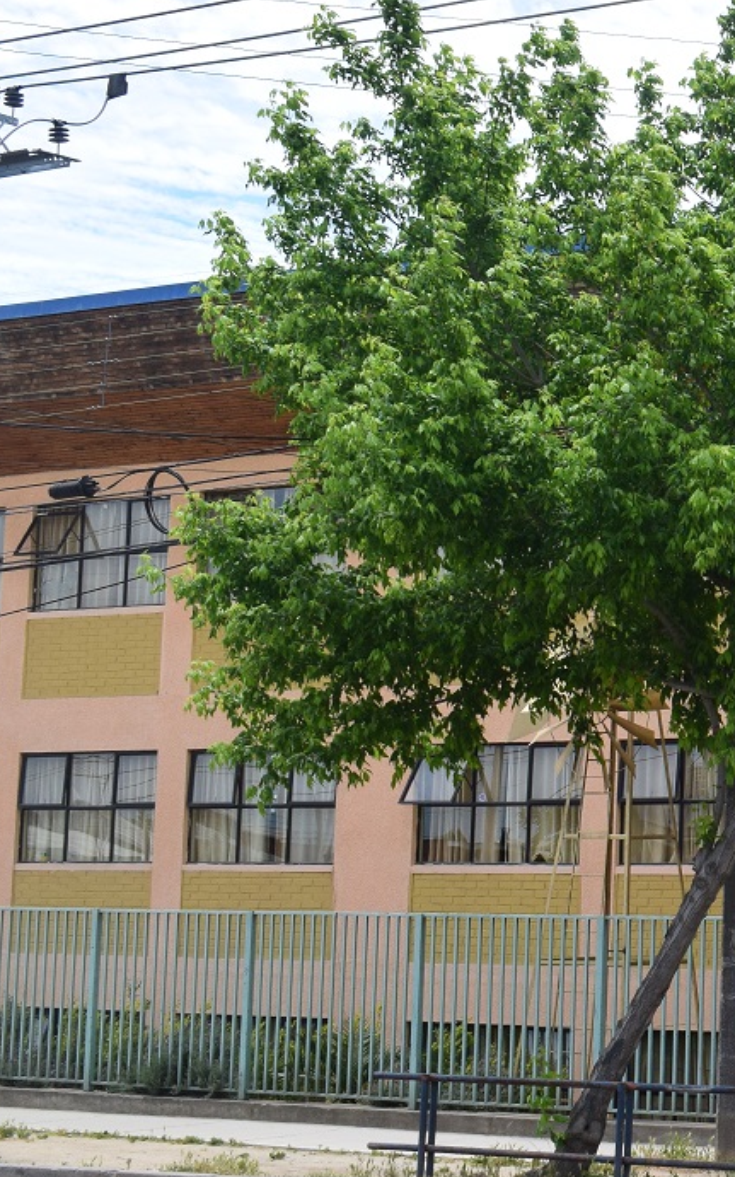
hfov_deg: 14.3
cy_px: 471
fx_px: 2665
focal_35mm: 83
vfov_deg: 24.9
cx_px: 1201
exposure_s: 1/400
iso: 400
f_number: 11
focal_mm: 25
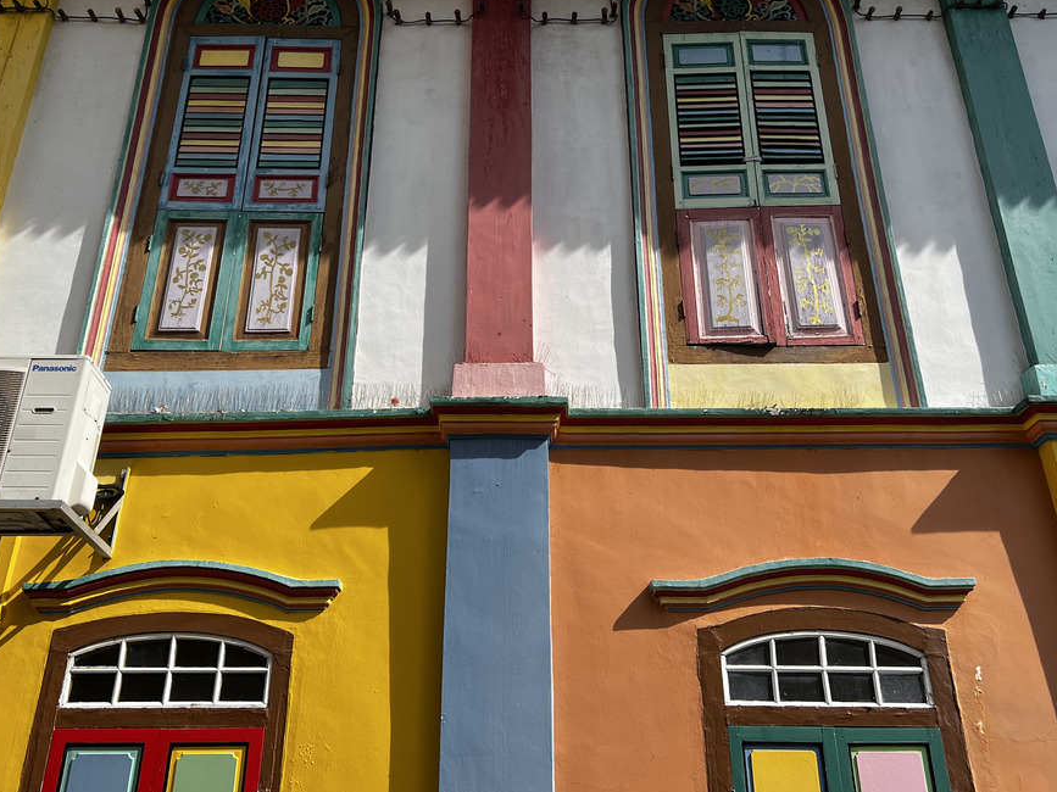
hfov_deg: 51.4
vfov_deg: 39.4
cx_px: 522
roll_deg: +0.4
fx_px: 1099
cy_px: 296
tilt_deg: +29.0
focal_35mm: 36
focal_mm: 5.7
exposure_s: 1/3257
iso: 50
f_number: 1.5
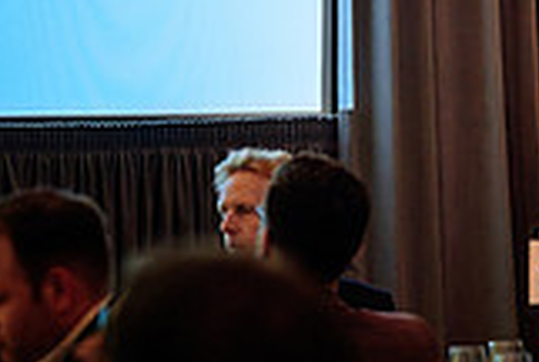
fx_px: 4815
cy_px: -26
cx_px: 235
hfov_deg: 6.4
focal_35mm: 321
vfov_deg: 4.3
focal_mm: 86
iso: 1250
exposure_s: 1/160
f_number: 2.8
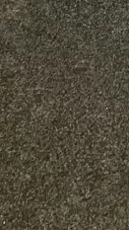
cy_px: -213
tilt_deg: -20.7
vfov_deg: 13.9
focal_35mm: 134
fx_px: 815
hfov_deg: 8.8
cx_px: 195
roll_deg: -0.9
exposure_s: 1/50
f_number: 1.8
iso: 160
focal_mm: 3.99
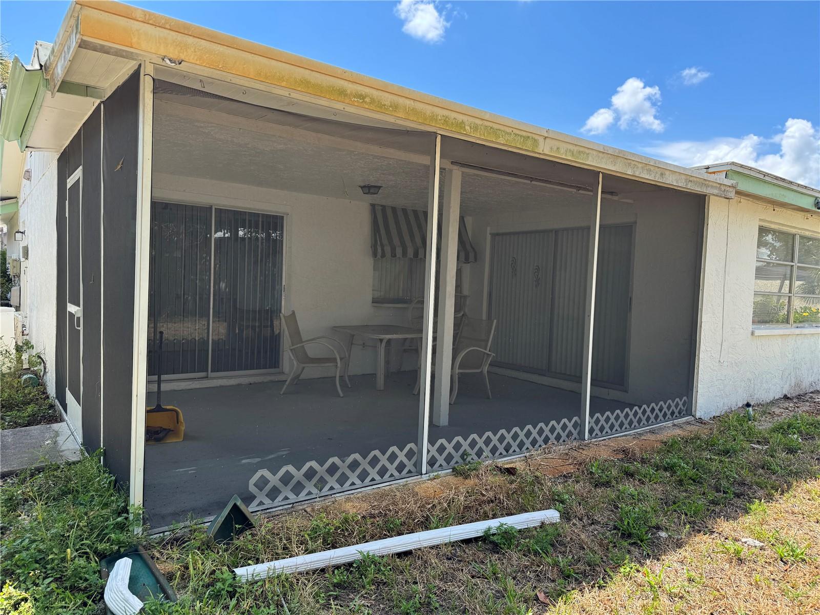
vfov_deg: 56.8
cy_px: 308
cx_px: 410
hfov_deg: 71.6
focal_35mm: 24
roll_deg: -2.7
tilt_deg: -3.4
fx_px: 569
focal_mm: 6.76
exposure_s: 1/876
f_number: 1.78
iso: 80
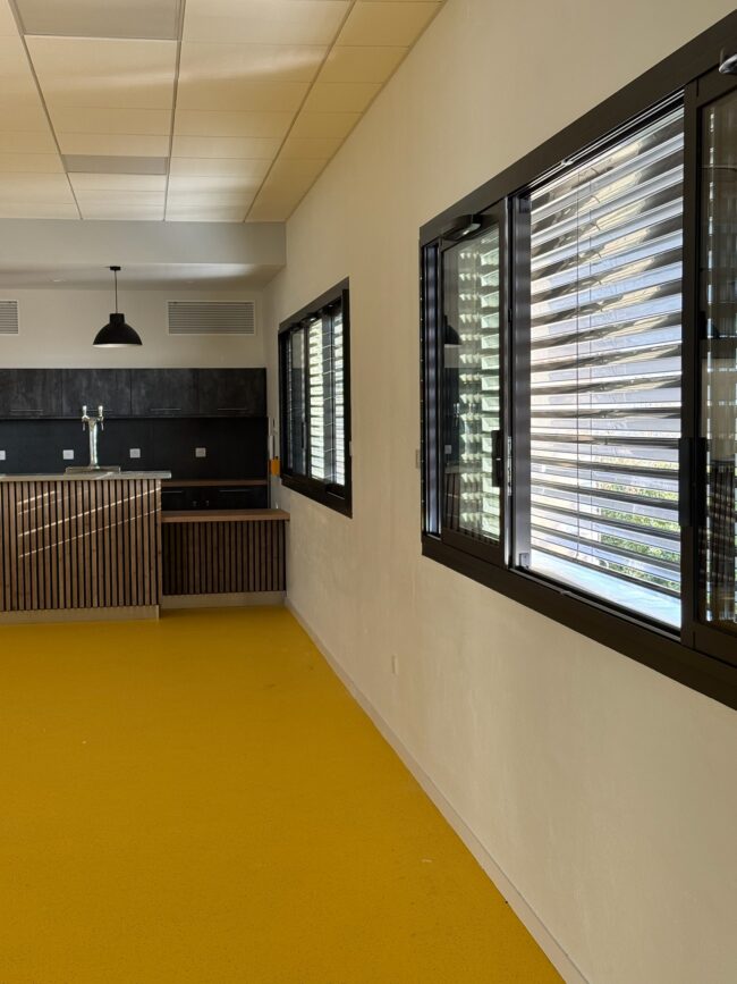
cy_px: 492
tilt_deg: -3.1
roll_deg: +1.0
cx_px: 368
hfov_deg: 30.3
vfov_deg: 39.7
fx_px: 1363
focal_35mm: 48
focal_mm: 6.76
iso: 100
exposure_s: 1/75
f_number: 1.78
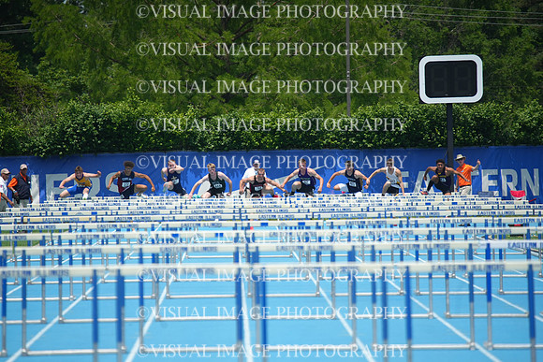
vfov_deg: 4.2
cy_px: 181
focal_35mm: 330
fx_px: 4978
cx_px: 272
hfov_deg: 6.2
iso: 400
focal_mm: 330
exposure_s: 1/2000
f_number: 5.6
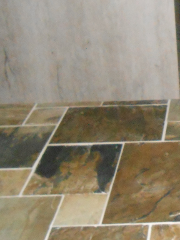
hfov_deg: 20.9
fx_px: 451
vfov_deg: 29.6
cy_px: 82
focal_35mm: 65
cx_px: 221
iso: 1000
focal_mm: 4.6
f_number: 3.5
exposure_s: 1/25
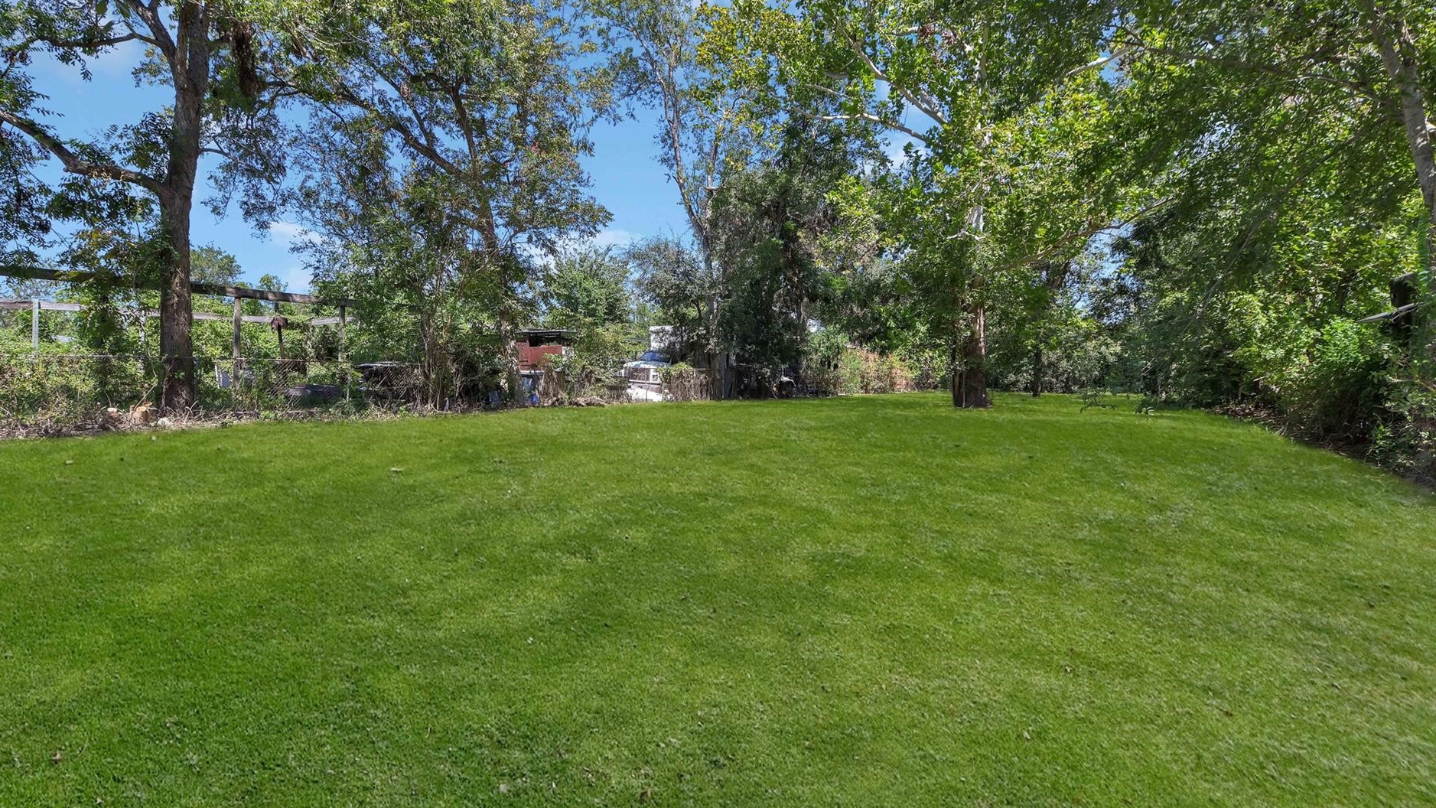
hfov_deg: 99.1
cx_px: 657
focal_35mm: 16
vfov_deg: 67.0
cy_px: 376
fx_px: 609
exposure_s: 1/125
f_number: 8
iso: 100
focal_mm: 14
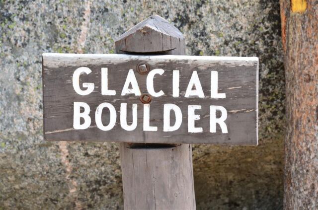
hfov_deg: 9.2
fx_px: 1982
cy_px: 105
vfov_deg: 6.1
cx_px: 159
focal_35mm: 225
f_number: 10
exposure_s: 1/80
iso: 200
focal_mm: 150
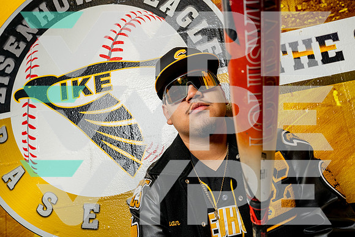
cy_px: 118
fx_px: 375
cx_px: 178
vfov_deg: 35.1
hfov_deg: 50.7
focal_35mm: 38
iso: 400
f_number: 8
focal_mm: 38
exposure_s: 1/200
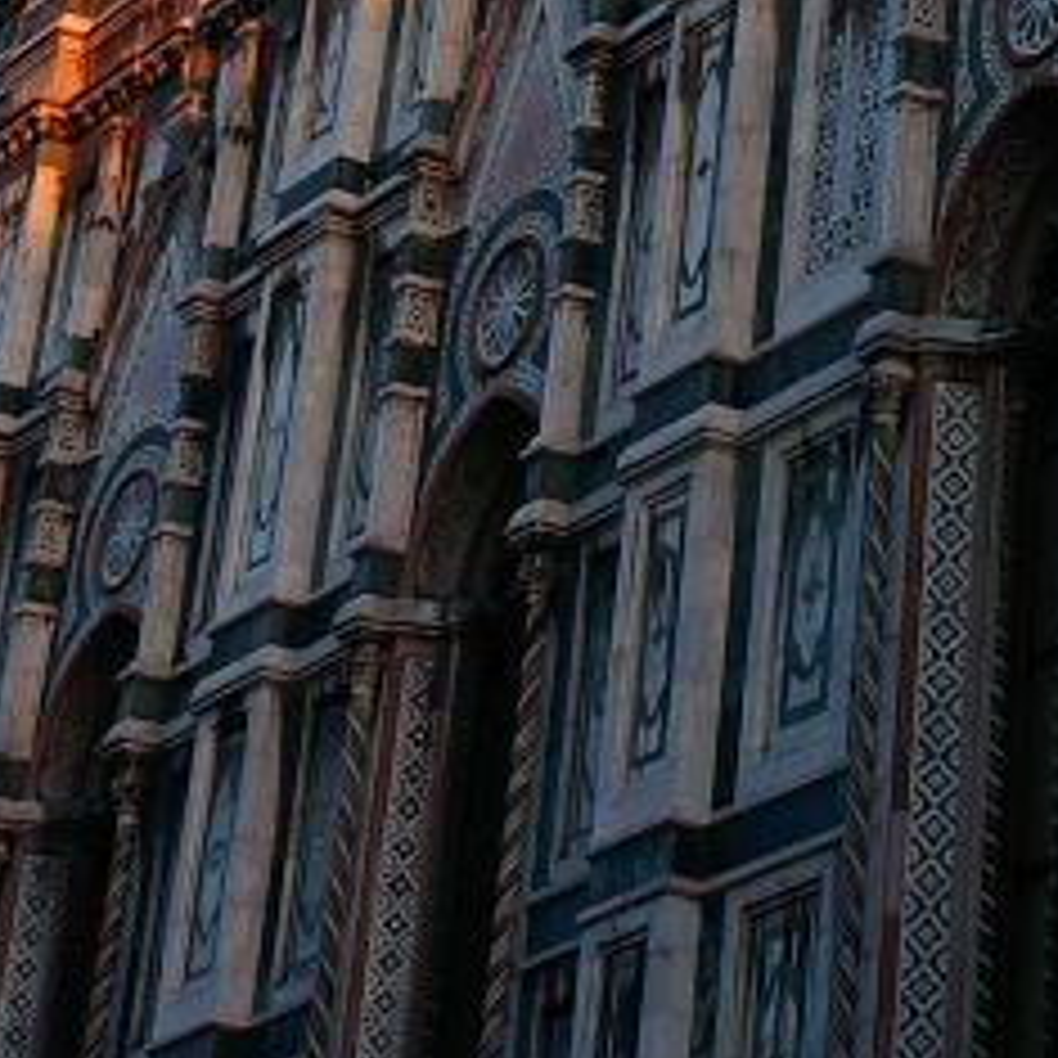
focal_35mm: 139
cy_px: -817
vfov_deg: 11.7
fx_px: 4806
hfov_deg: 12.1
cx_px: 1513
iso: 100
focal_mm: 16
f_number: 8
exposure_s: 1/30
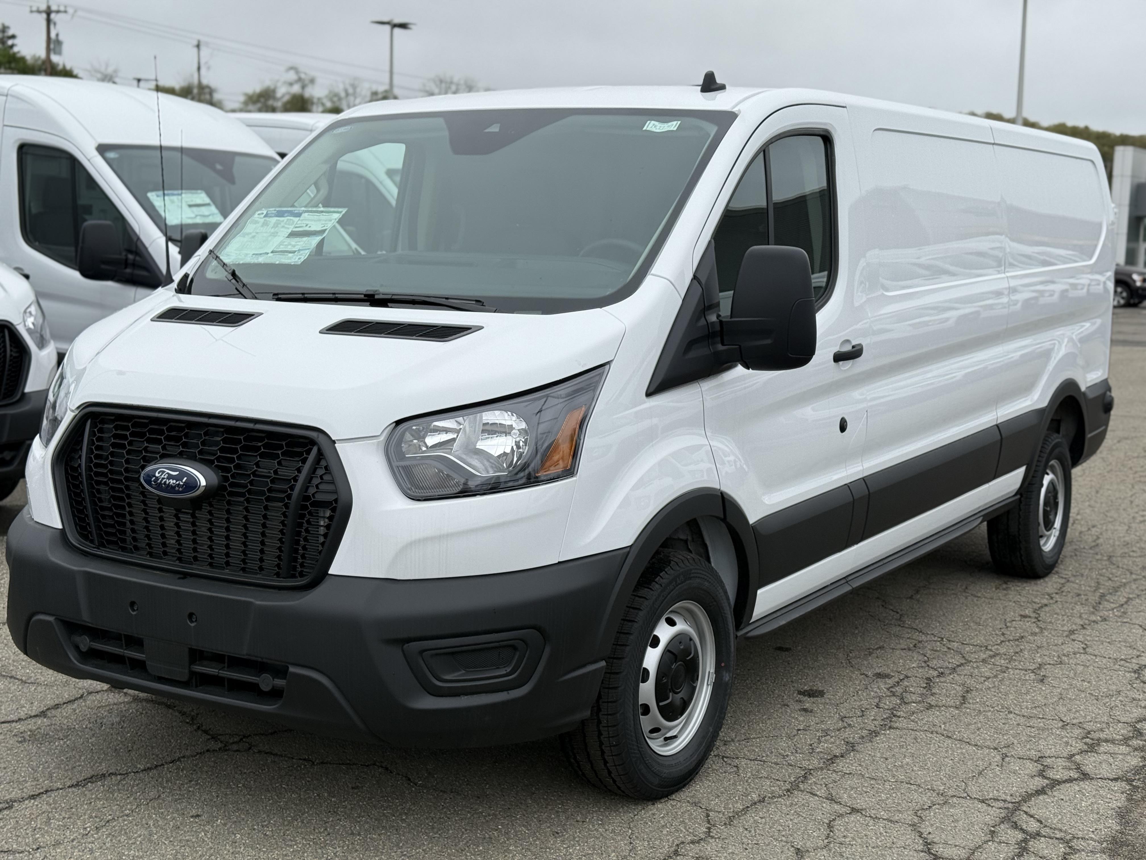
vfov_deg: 30.3
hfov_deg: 39.7
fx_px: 1589
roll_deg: -2.0
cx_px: 573
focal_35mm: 48
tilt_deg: -6.1
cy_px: 430
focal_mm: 6.76
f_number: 1.78
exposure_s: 1/2577
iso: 64
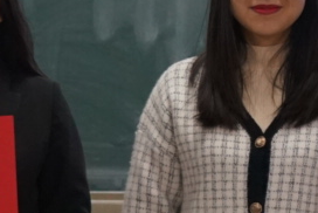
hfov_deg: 8.3
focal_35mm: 238
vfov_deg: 5.8
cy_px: 37
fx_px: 2105
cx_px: 589
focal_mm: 40
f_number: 4
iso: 1600
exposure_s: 1/160
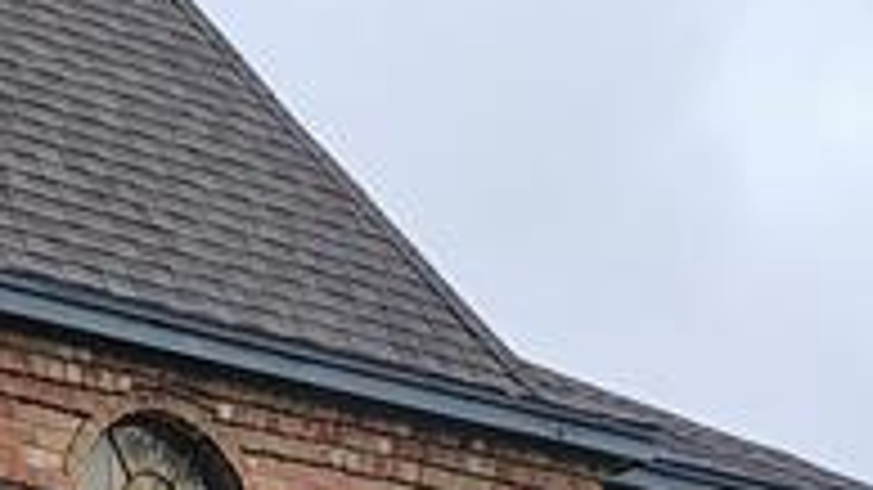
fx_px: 3055
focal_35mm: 132
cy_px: 1196
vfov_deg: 8.4
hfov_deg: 15.9
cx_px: -45
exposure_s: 1/243
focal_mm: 6.3
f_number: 1.7
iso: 10
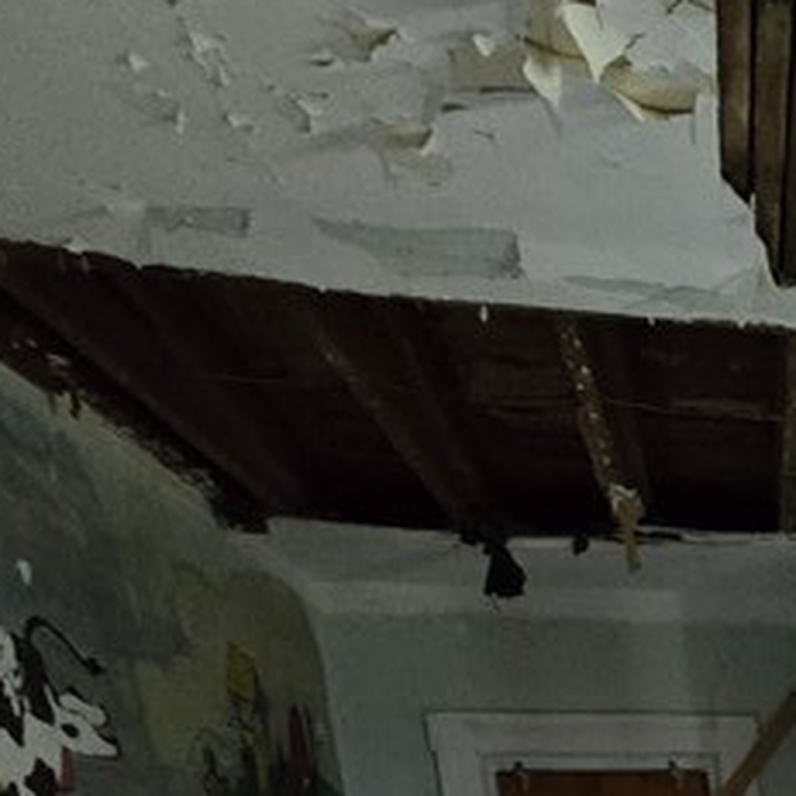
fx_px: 1327
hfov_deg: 24.0
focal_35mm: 51
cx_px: 1275
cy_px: 1275
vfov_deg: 24.0
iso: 1250
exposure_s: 1/30
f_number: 2.2
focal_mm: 2.2
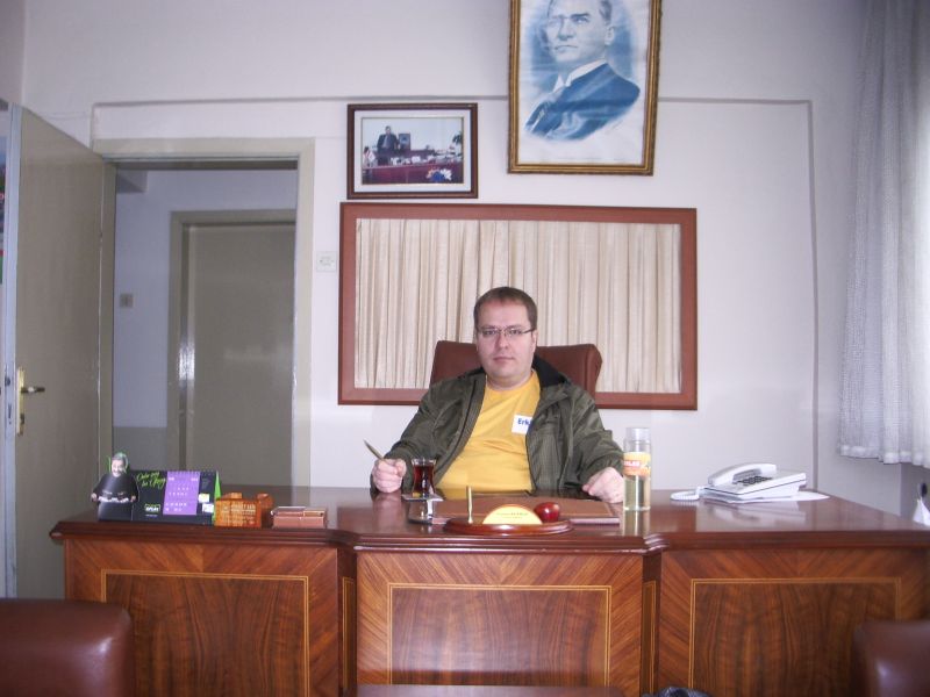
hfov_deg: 52.6
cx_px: 465
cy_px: 348
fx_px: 940
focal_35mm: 35
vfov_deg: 40.7
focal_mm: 5.8
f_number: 2.6
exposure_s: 1/40
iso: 100
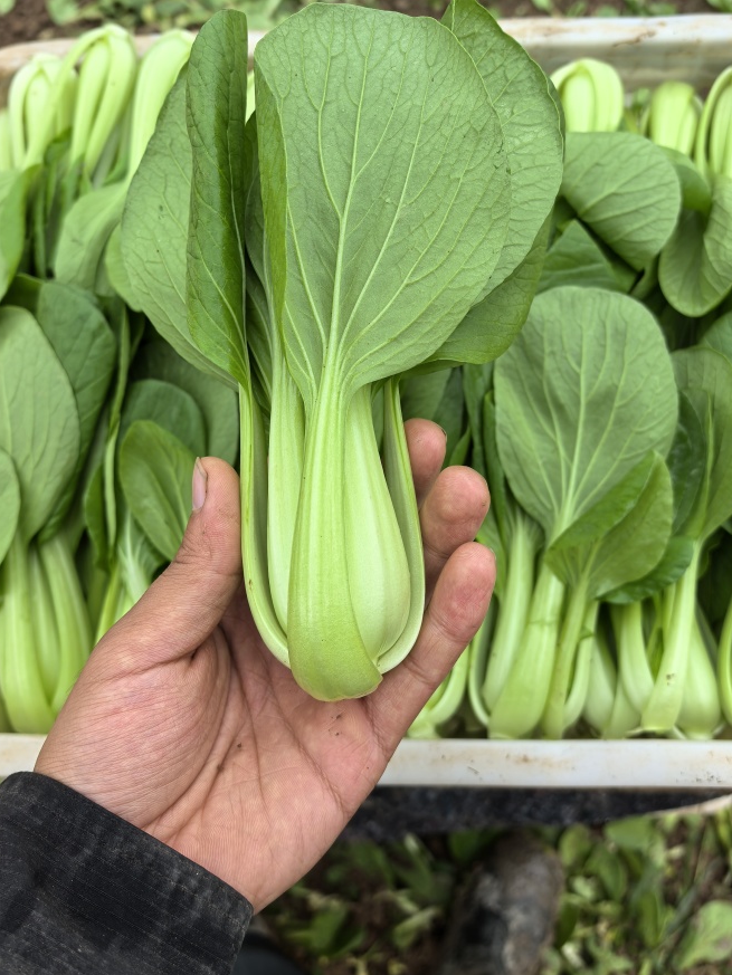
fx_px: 930
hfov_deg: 42.9
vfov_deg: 55.0
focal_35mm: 33
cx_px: 401
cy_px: 398
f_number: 2
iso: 64
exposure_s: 1/100
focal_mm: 6.98
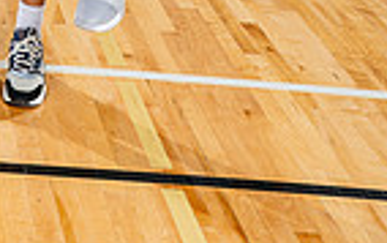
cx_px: 35
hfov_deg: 16.3
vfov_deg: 9.4
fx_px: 1330
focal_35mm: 126
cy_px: -330
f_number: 5.6
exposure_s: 1/250
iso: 200
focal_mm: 39
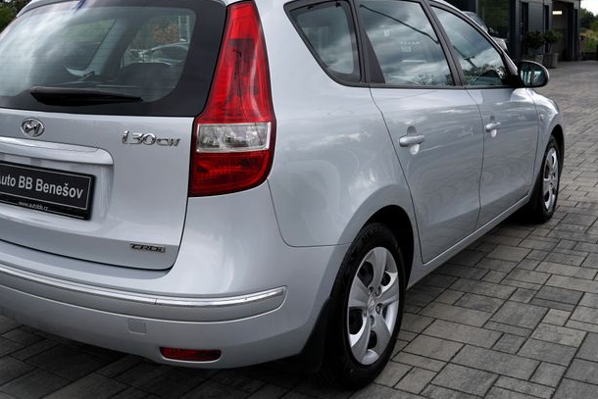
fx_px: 698
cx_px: 250
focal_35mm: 42
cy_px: 133
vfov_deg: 31.7
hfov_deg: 46.2
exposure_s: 1/200
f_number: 7.1
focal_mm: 25
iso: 100
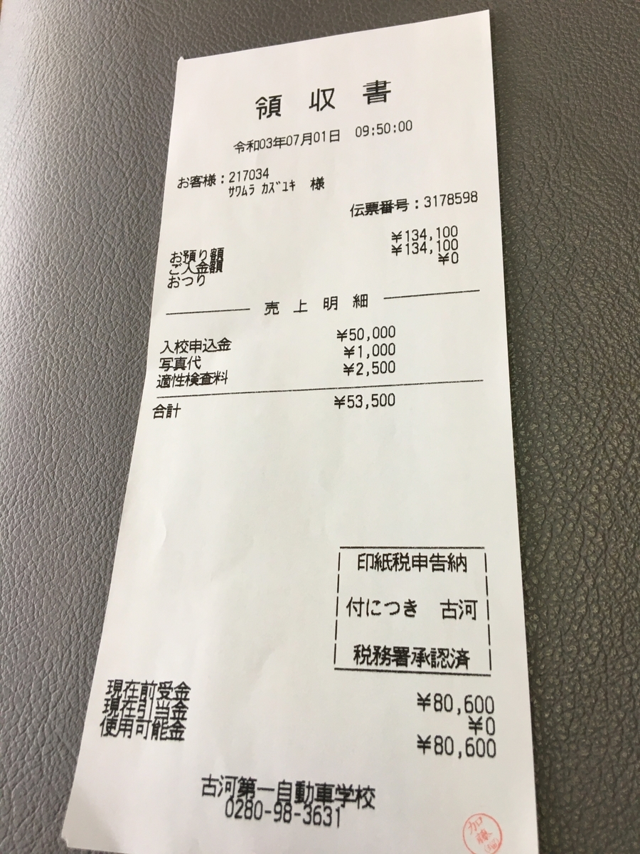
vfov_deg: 61.7
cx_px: 320
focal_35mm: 29
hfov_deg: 48.2
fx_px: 715
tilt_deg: -66.5
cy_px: 427
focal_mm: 4.15
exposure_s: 1/40
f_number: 2.2
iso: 25
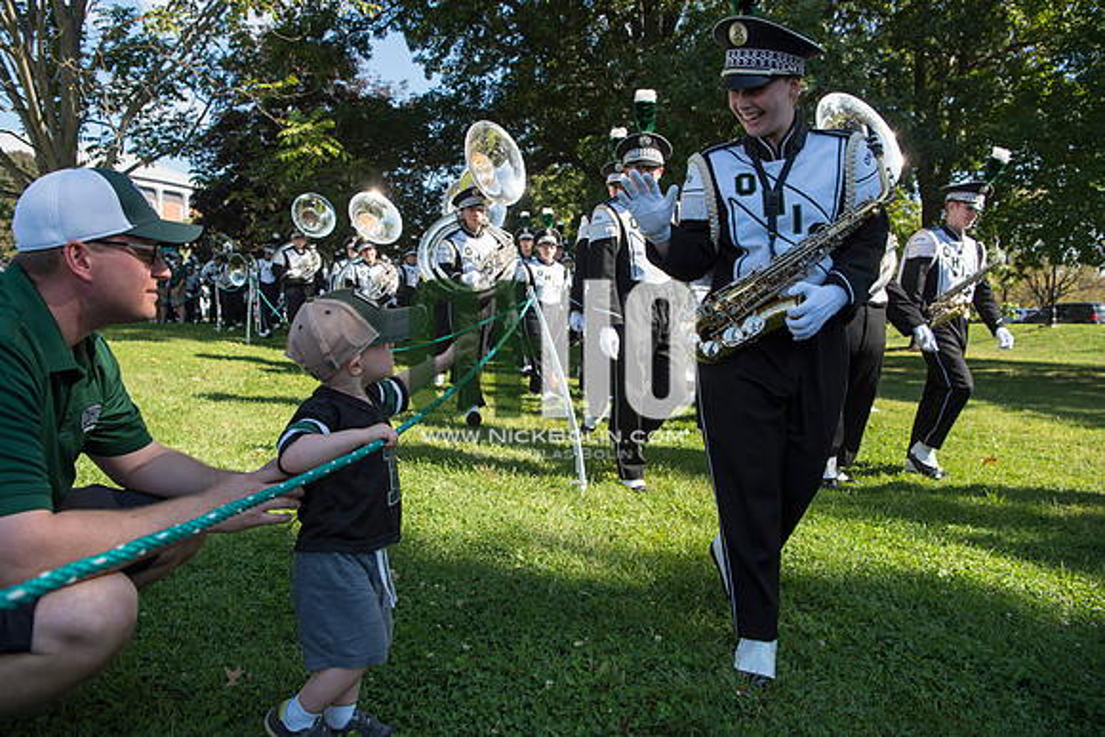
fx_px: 737
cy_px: 368
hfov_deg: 73.7
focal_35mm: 24
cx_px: 552
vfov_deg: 53.2
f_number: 5.6
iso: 200
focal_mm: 24
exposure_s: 1/800
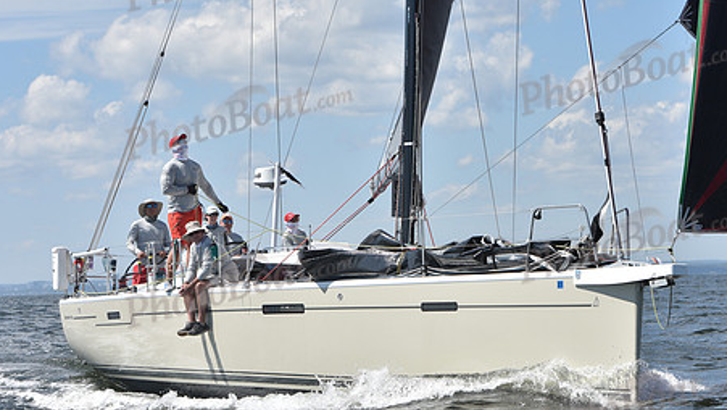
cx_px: 437
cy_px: 180
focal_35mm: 128
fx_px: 2468
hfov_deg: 16.7
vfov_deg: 9.5
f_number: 8
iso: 320
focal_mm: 95
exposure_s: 1/1250
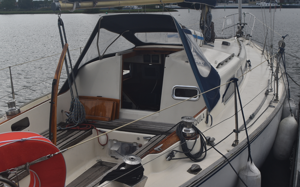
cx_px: 150
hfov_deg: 44.8
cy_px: 89
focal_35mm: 45
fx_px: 364
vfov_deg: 28.9
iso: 200
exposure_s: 1/320
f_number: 9
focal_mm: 29
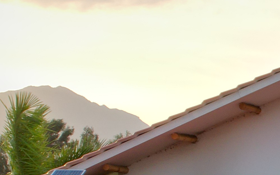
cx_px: 642
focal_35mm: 123
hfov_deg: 13.3
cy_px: 175
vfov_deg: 10.6
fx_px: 939
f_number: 2.8
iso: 110
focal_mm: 8.38
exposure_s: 1/725
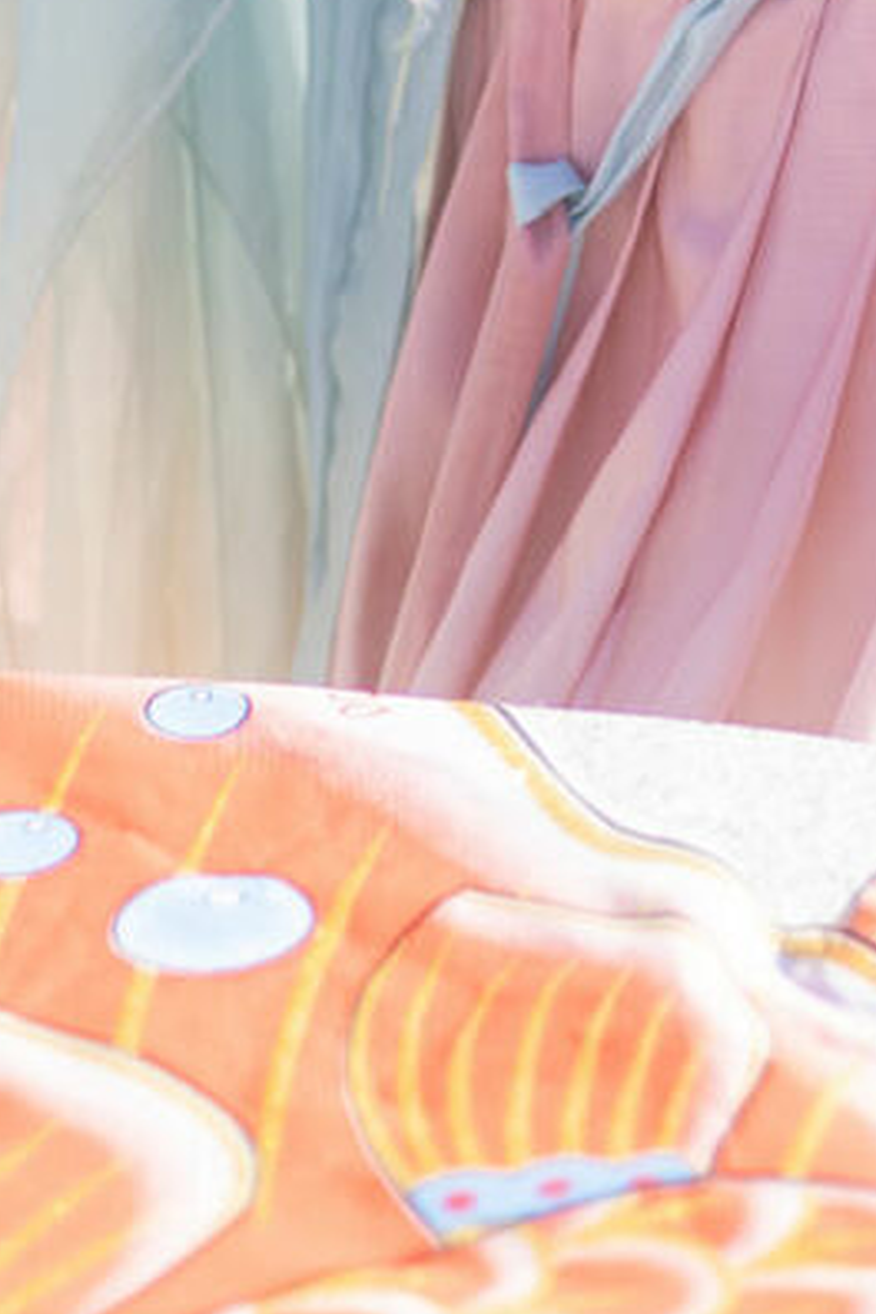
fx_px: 7263
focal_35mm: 199
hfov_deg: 6.9
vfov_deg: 10.1
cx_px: 1025
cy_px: -383
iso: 100
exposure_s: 1/1600
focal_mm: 50
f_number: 1.8
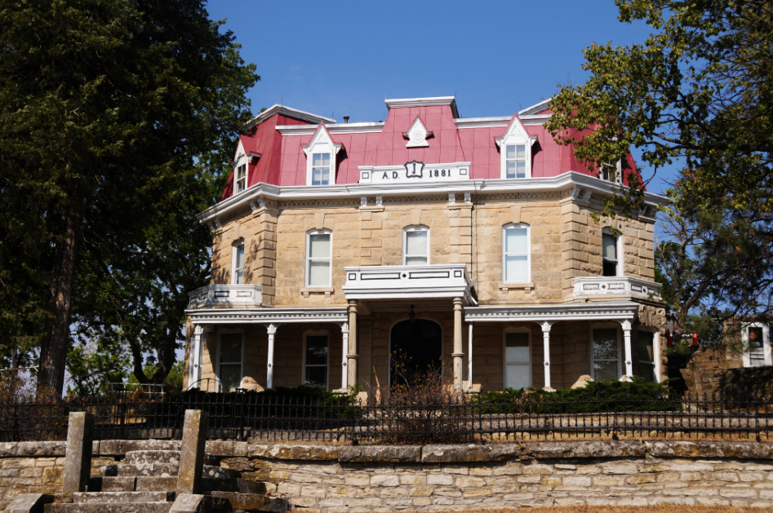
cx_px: 382
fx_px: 1222
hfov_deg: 35.1
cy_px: 266
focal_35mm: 57
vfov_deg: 23.7
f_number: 9
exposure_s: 1/1600
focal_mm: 36
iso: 250
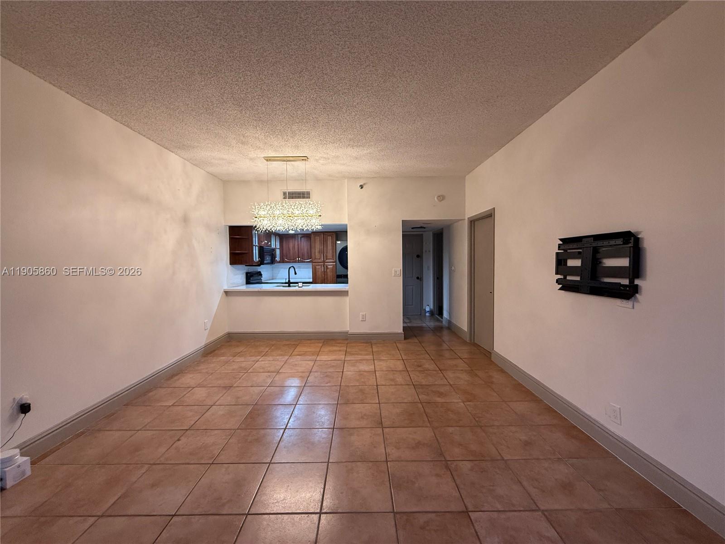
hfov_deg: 102.1
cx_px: 362
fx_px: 293
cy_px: 272
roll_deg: +0.5
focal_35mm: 14
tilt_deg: -1.9
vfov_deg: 85.7
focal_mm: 2.22
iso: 320
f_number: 2.2
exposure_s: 1/120
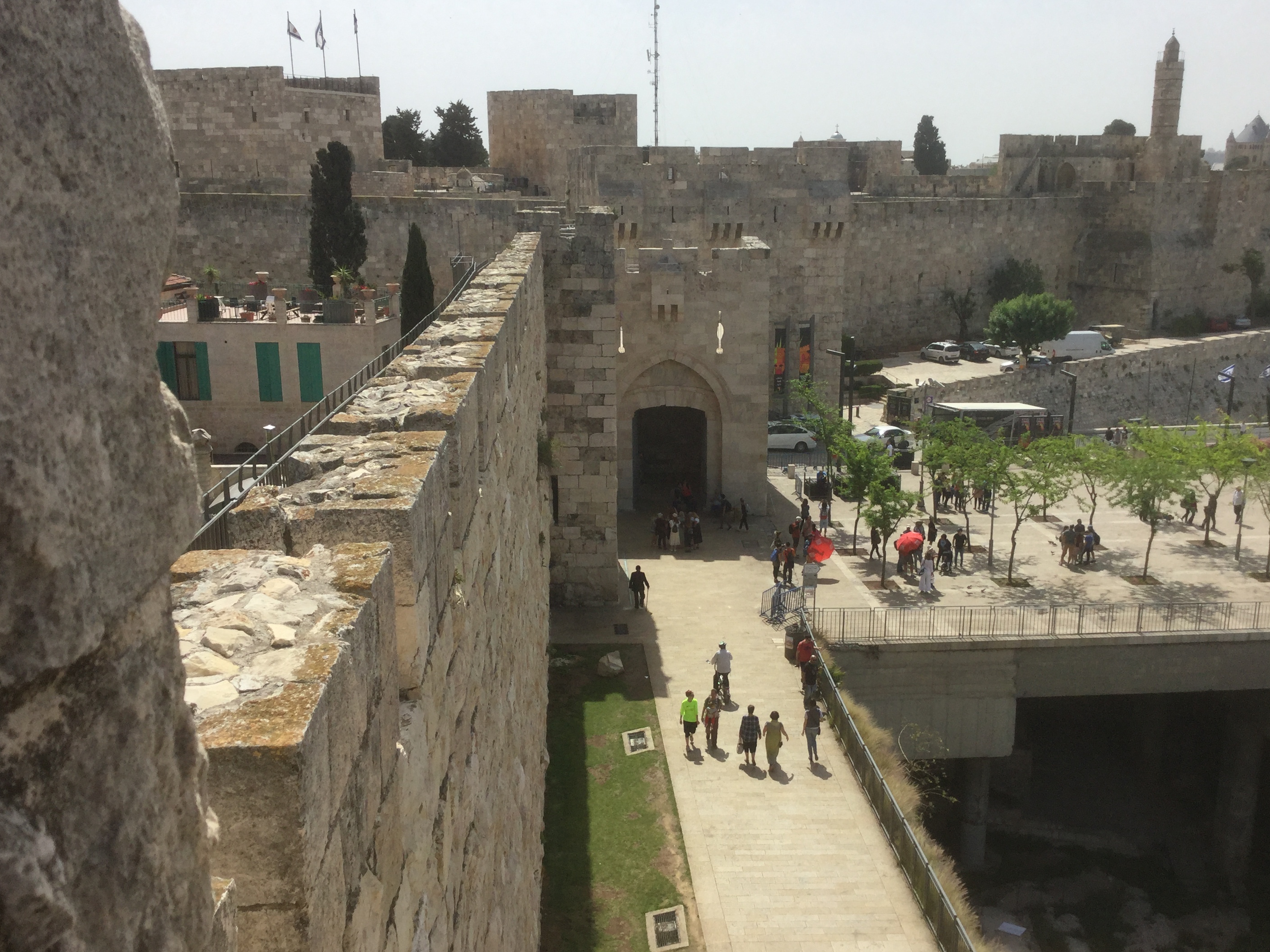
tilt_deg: -15.4
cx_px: 679
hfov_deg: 51.3
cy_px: 509
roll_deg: -0.2
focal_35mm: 36
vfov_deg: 39.6
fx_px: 1321
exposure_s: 1/1773
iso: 25
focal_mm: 3.3
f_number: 2.4
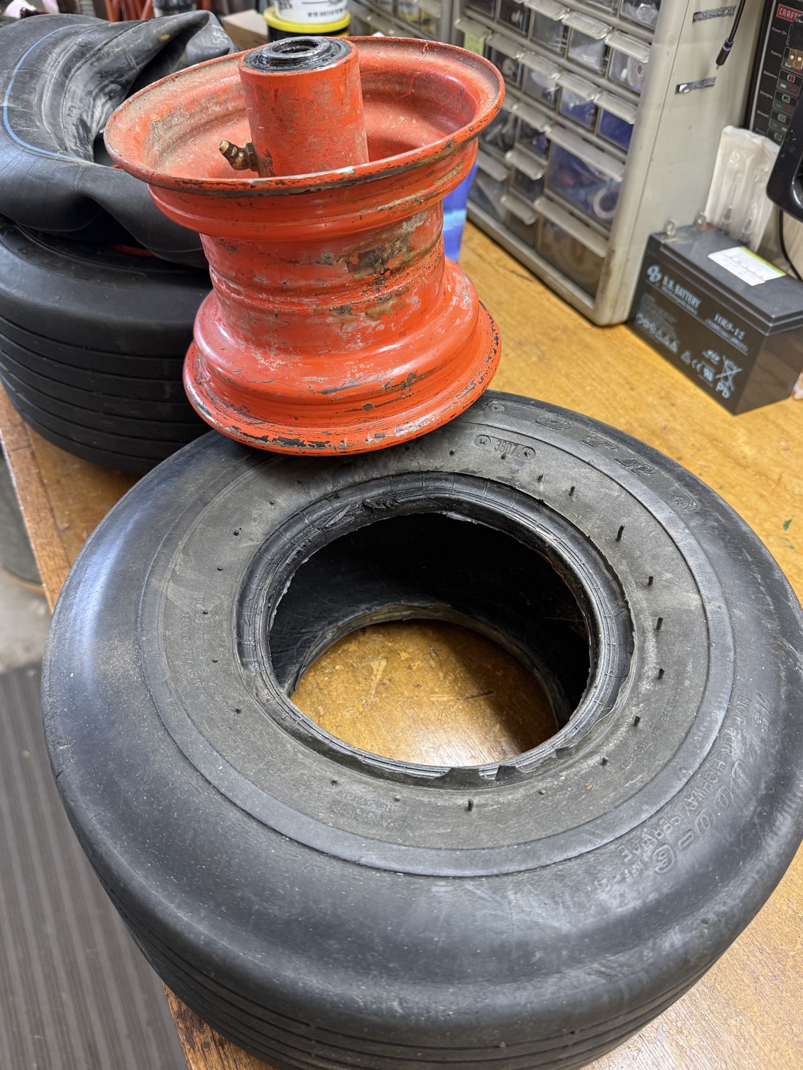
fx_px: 773
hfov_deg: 54.9
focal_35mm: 25
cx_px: 397
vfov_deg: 69.4
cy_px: 544
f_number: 1.78
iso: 200
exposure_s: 1/60
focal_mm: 6.76
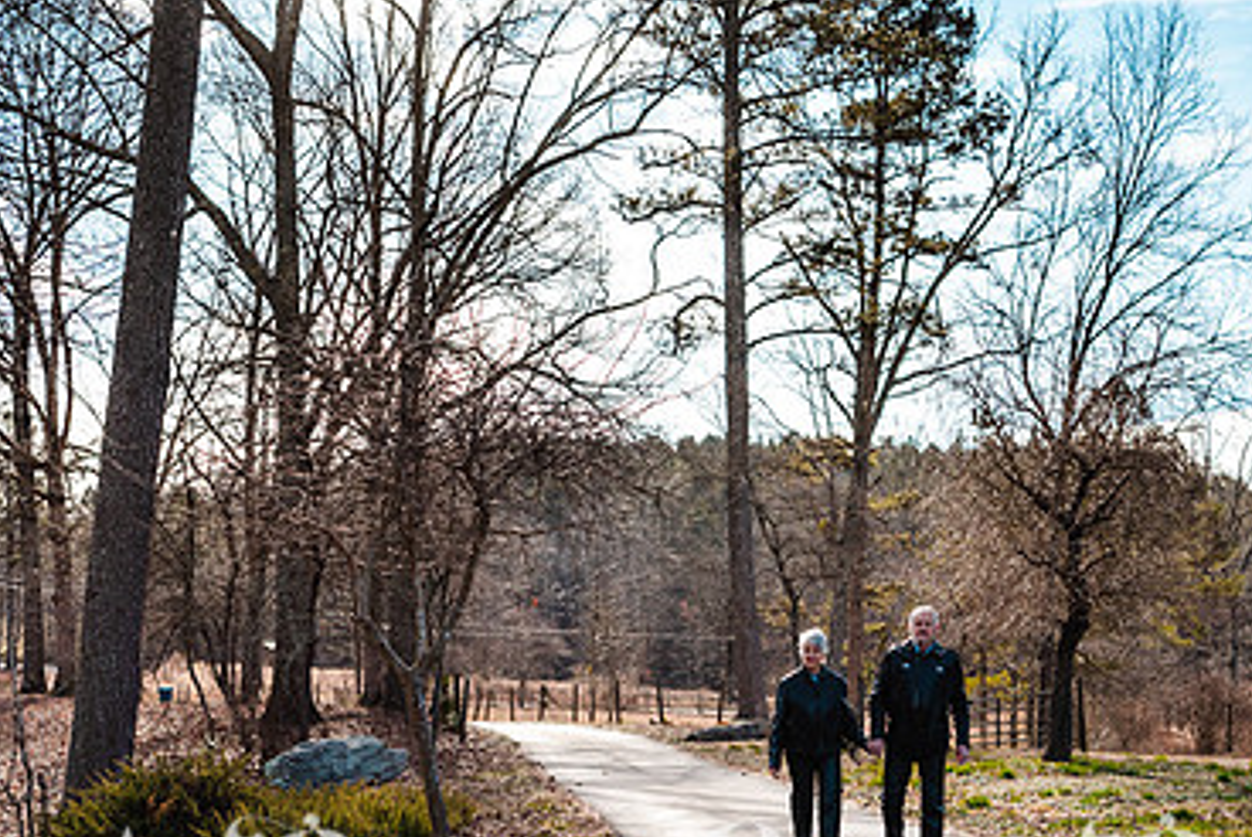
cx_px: 683
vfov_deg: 27.1
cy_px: 643
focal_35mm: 49
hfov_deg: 40.3
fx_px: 1705
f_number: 3.2
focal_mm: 31
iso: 400
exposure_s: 1/2500
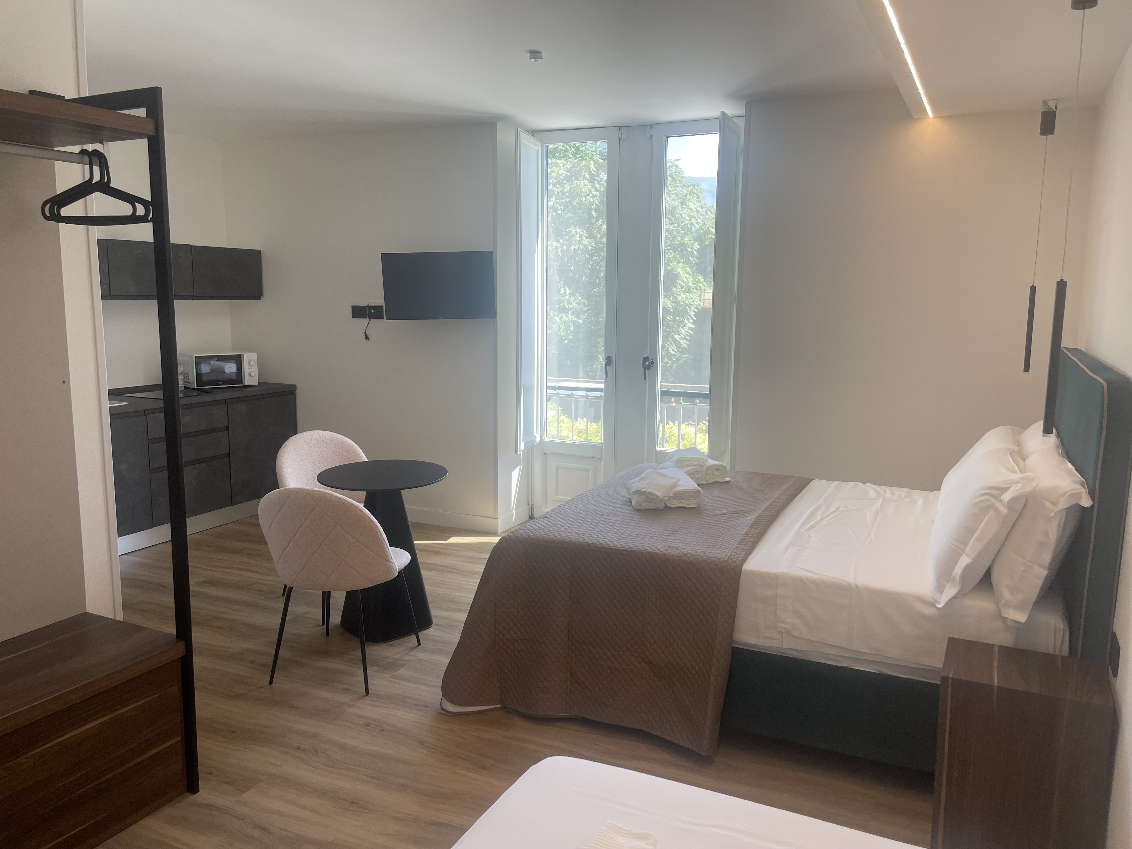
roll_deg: -0.7
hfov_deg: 67.3
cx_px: 566
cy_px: 424
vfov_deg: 53.1
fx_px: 850
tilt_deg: -8.3
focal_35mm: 26
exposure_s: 1/125
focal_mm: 4.2
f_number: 1.6
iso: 32
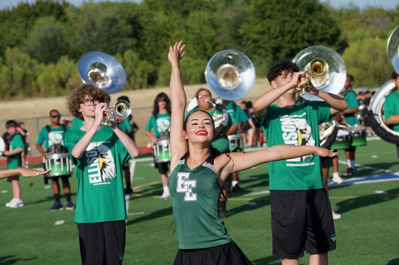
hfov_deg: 15.2
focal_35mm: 135
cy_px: 132
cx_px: 200
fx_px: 1495
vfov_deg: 10.1
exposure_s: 1/2000
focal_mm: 135
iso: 640
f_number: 8
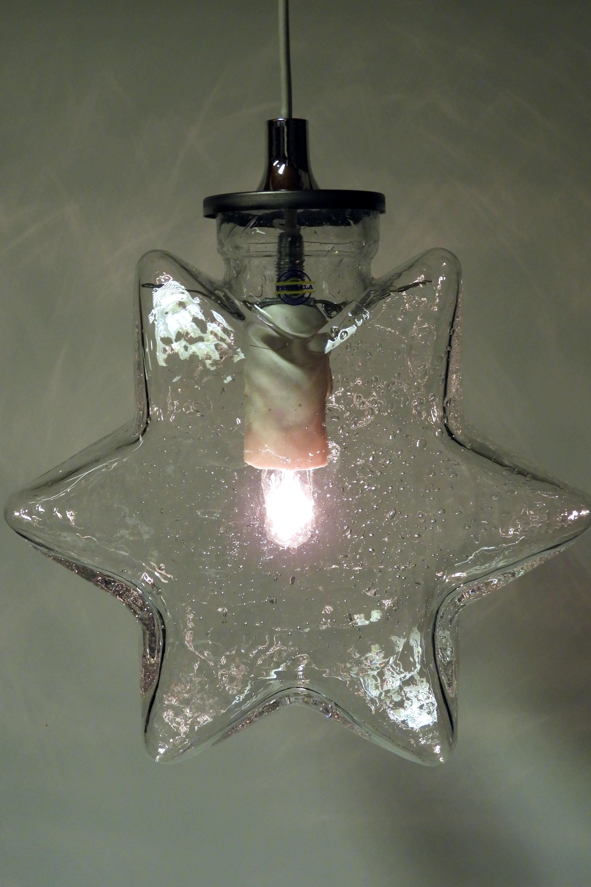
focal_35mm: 53
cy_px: 439
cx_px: 287
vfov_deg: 37.5
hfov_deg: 25.5
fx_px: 1305
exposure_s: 1/30
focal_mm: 9
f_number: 4
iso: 220
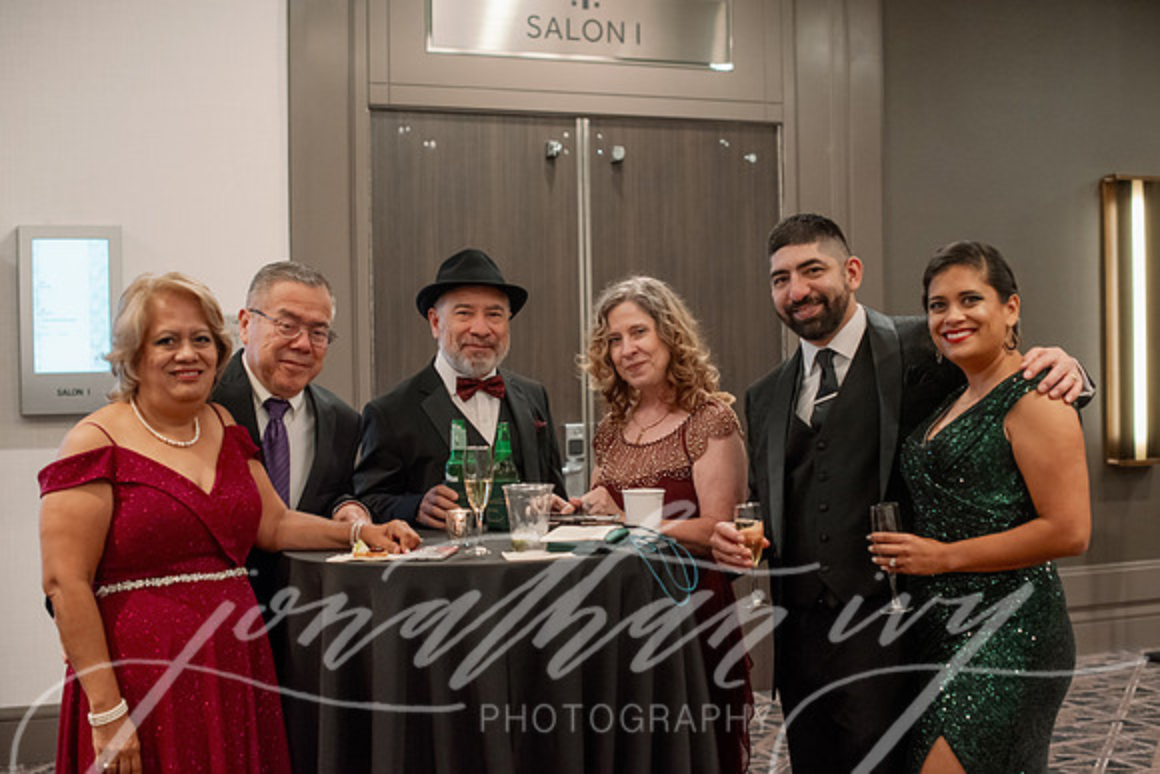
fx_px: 1672
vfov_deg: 26.1
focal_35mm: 52
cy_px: 372
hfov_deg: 38.3
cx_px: 602
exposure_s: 1/125
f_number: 3.2
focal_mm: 50
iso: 2000
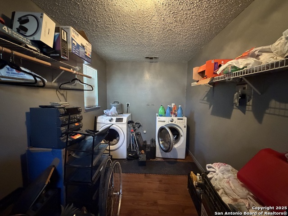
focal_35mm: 14
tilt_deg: -6.0
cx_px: 144
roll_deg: -1.2
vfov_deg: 85.7
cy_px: 108
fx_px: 116
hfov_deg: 102.1
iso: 1250
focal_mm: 2.22
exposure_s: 1/30
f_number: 2.2
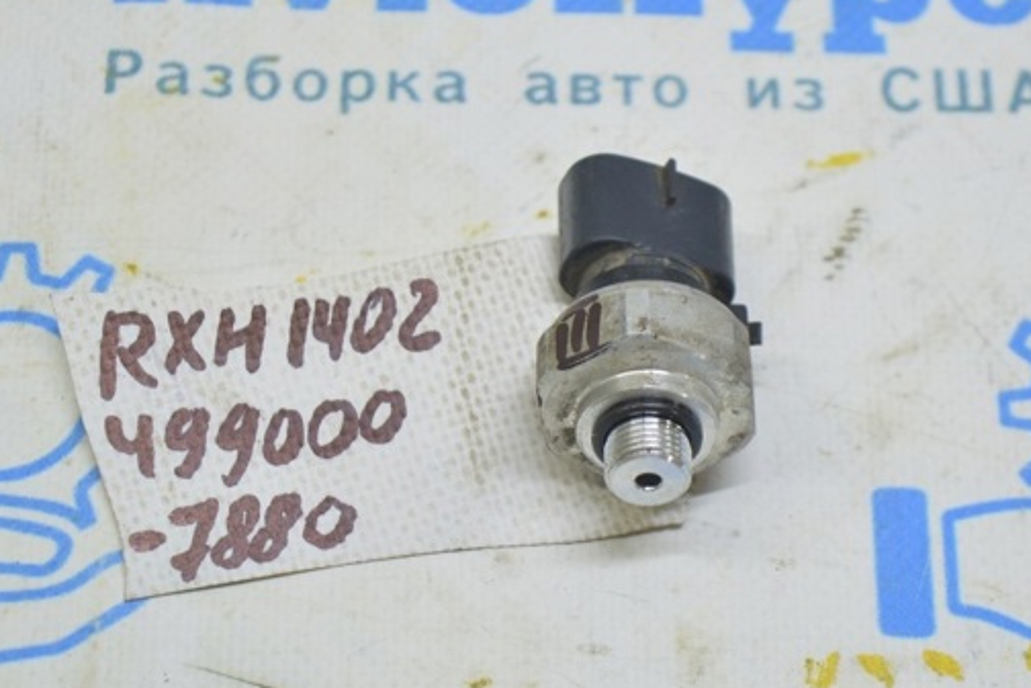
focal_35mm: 105
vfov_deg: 13.1
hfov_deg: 19.5
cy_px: 316
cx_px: 546
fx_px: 2996
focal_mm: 55
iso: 400
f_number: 5.6
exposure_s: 1/20
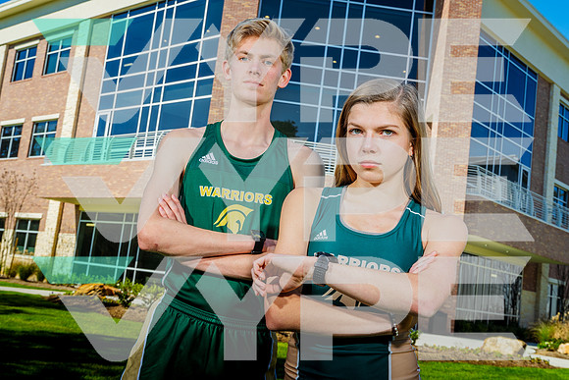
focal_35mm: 42
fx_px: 664
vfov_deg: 31.9
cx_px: 284
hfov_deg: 46.4
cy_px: 190
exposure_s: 1/125
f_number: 11
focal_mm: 42
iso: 100
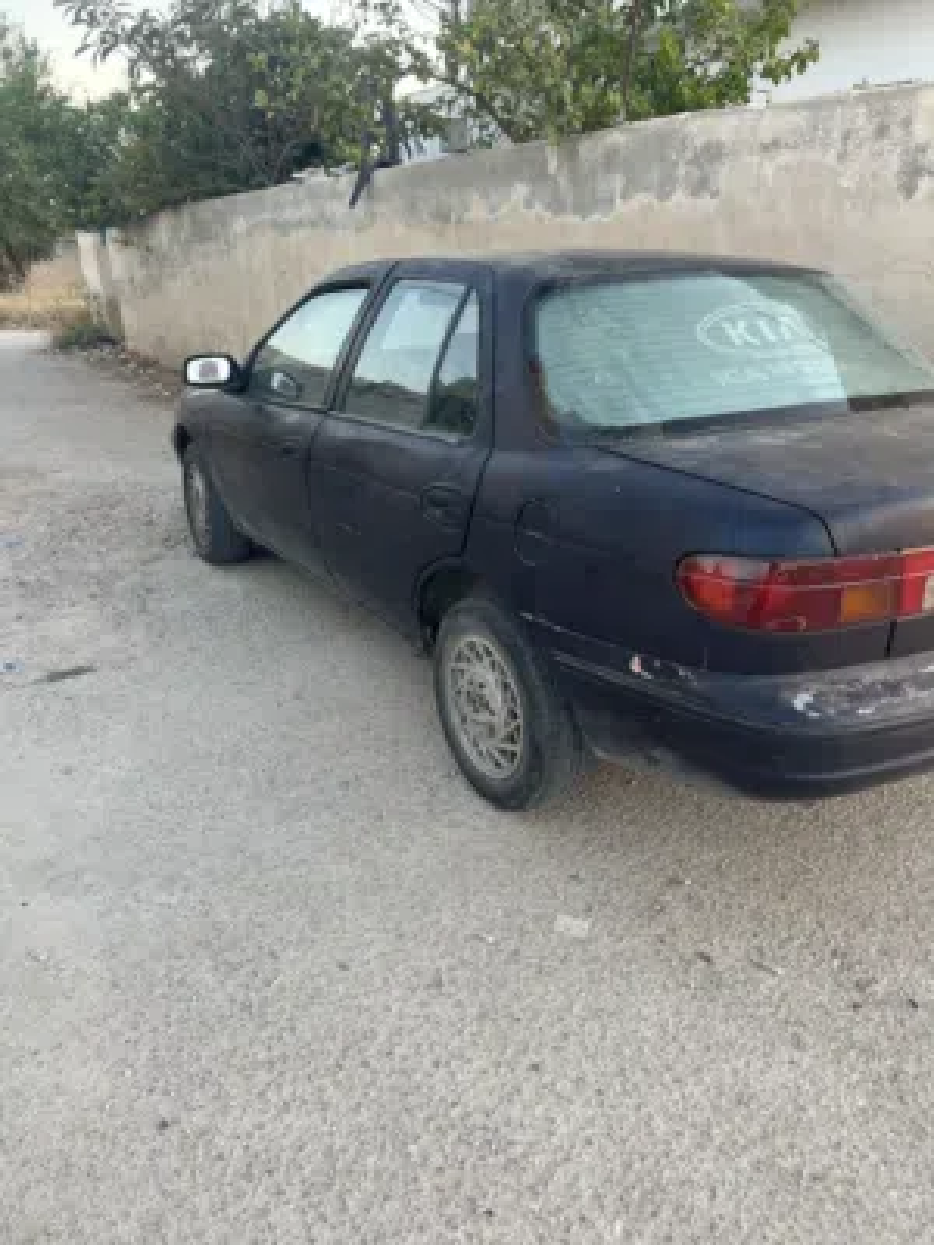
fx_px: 935
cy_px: 622
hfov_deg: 53.1
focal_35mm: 26
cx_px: 467
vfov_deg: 67.3
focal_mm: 5.7
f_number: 1.5
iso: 64
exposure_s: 1/121
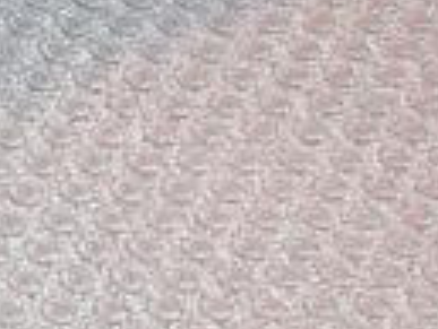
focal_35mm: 356
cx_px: -988
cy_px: -516
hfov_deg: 5.2
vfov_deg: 4.1
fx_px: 4509
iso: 100
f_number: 3.7
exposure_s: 1/30
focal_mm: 7.3
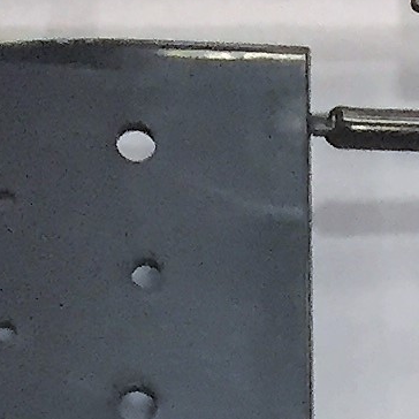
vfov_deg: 6.3
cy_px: 1679
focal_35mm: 230
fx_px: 3150
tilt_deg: -82.9
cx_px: 483
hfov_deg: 7.6
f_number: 2.2
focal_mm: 4.15
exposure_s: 1/33
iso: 64
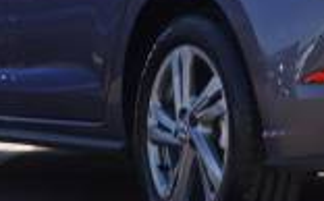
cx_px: 324
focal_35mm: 226
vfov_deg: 5.7
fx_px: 1993
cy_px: -87
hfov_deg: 9.2
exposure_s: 1/80
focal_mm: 36
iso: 100
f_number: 5.6
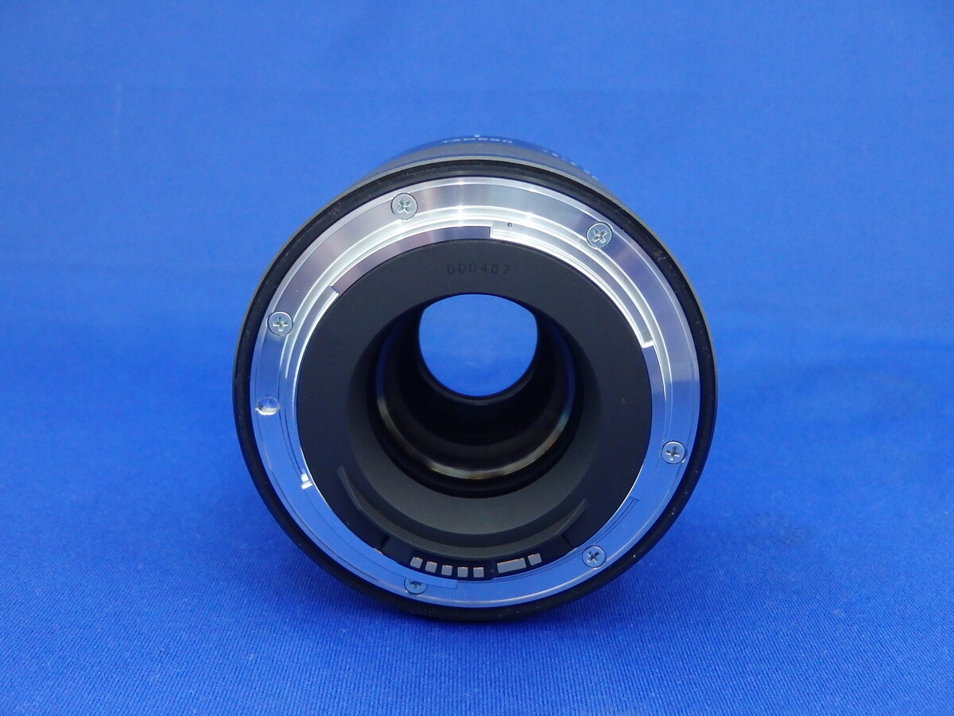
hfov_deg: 49.0
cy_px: 358
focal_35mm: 38
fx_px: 1047
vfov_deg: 37.7
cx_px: 477
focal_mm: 6.8
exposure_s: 1/30
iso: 800
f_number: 4.6
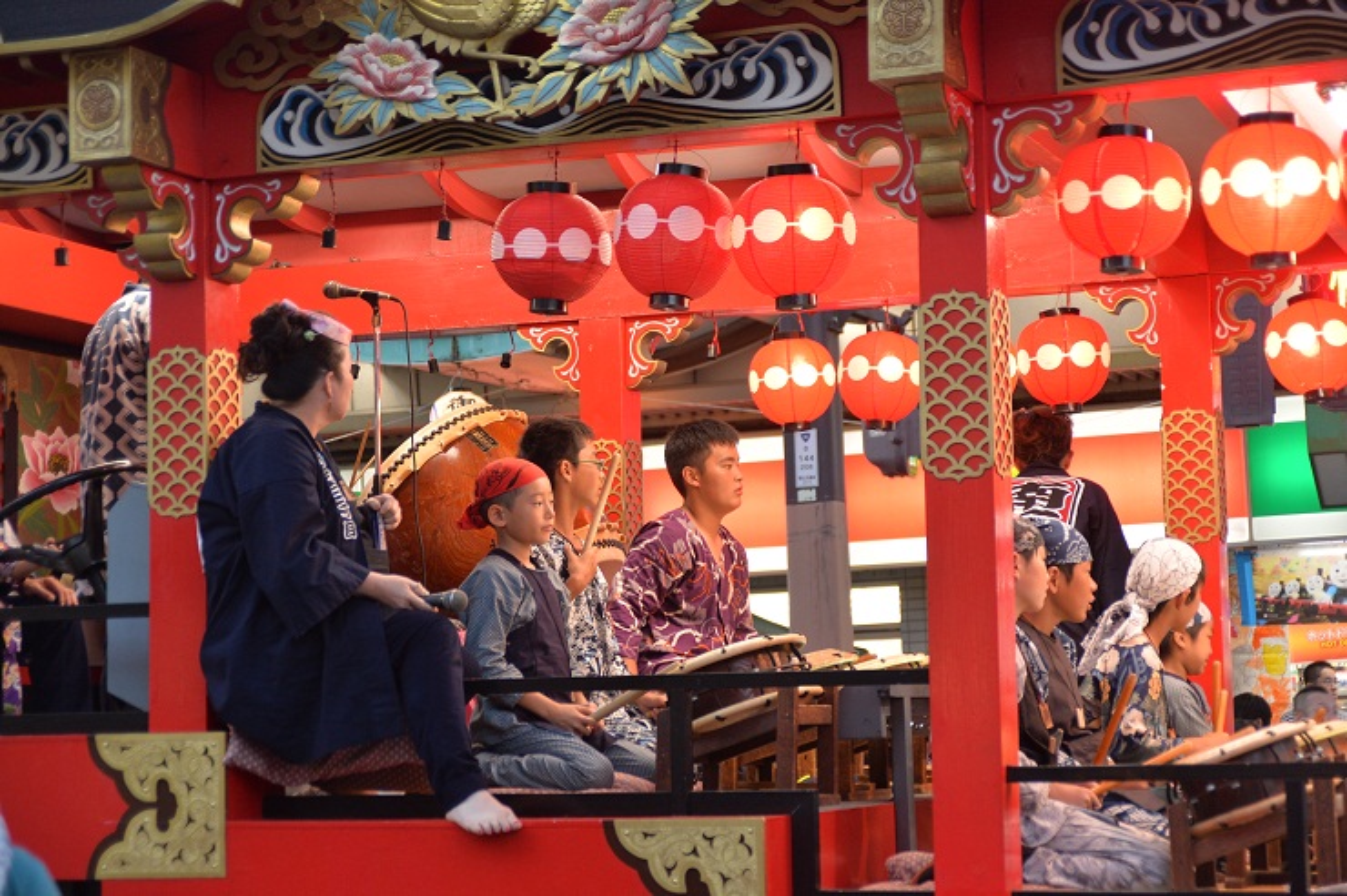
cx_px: 674
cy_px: 448
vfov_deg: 18.1
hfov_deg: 27.0
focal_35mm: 75
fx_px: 2804
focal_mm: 75
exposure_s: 1/80
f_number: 4.5
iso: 900
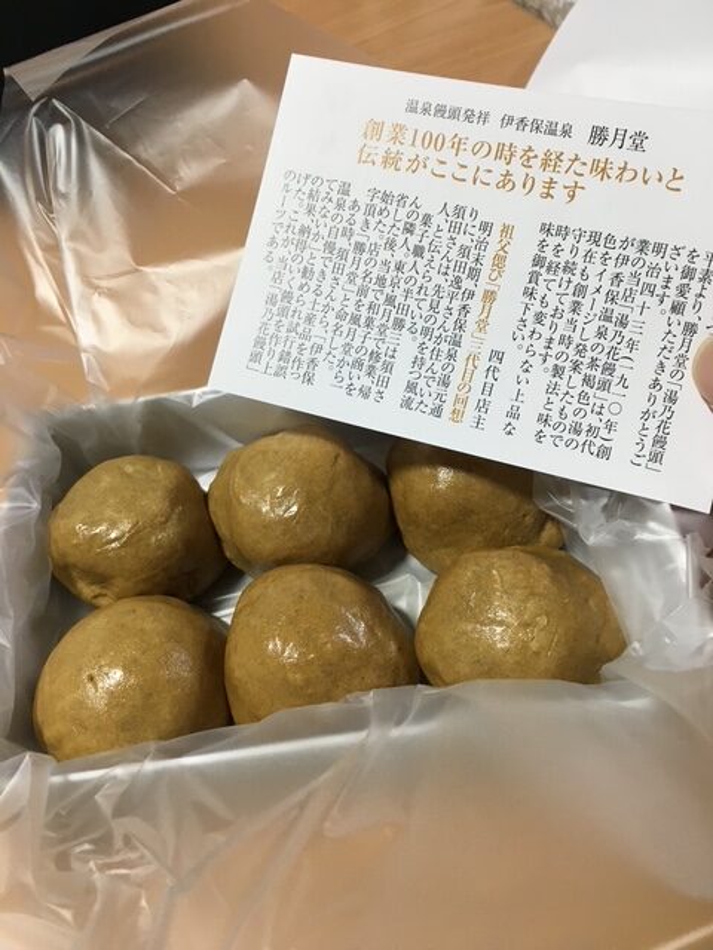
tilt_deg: -51.2
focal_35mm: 29
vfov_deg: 61.7
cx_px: 356
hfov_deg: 48.2
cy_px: 475
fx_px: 796
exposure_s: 1/30
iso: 80
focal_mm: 4.15
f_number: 2.2
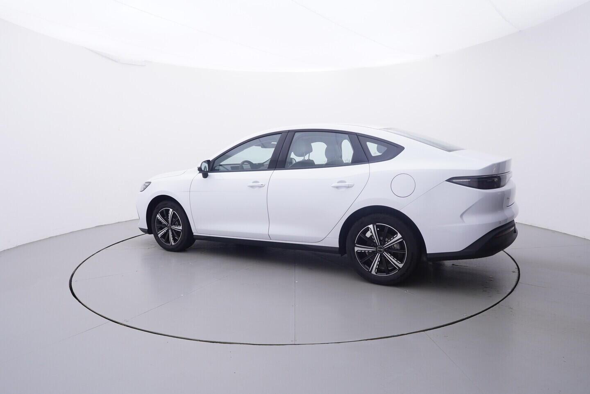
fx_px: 369
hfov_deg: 77.3
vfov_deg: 56.2
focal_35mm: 22
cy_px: 197
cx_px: 295
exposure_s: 1/80
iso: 200
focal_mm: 15
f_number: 5
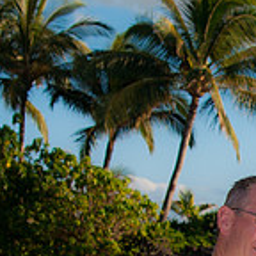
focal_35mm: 144
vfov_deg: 11.8
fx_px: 1205
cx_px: 441
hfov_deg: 11.4
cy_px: 317
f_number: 4.5
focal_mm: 28
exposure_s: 1/1000
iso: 200
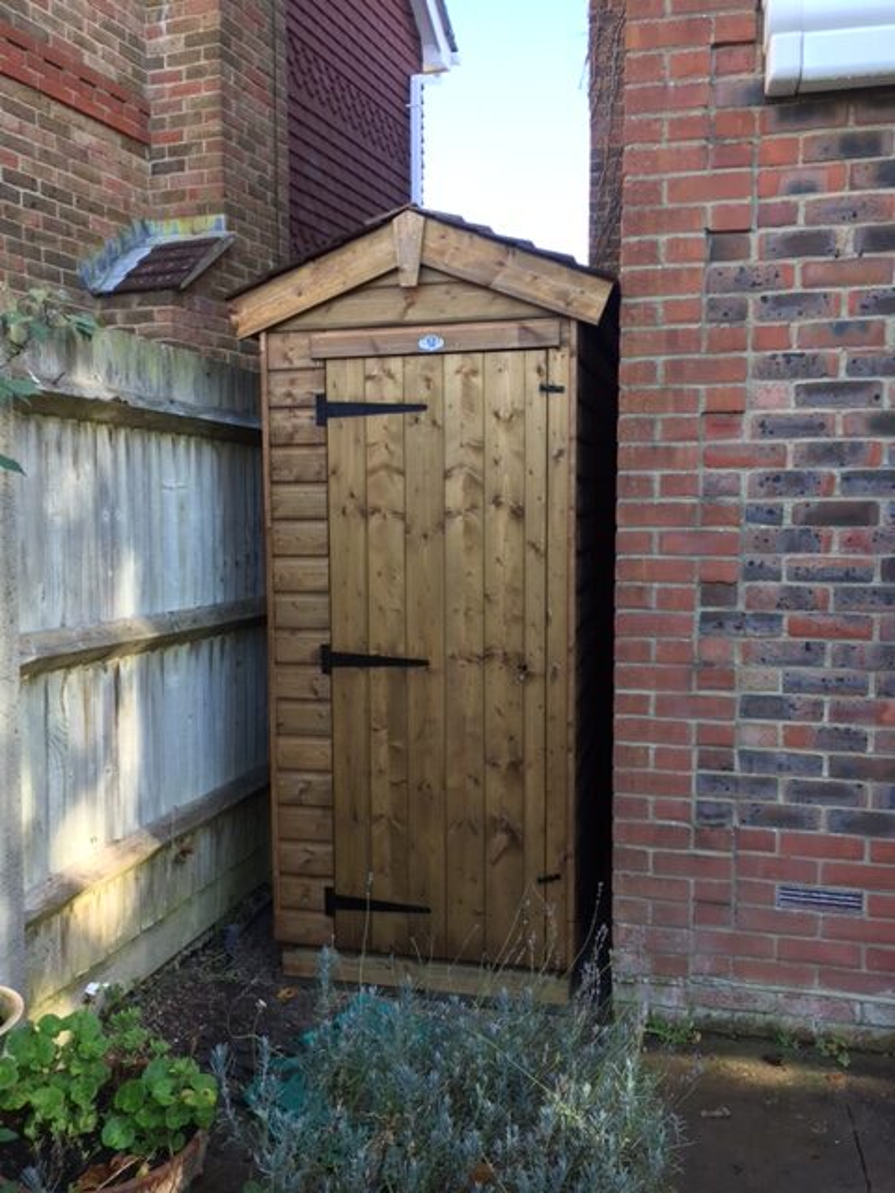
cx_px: 448
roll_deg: +0.4
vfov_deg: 61.7
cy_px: 596
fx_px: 1000
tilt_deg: -5.8
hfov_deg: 48.2
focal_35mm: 29
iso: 40
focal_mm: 4.15
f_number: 2.2
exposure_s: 1/100
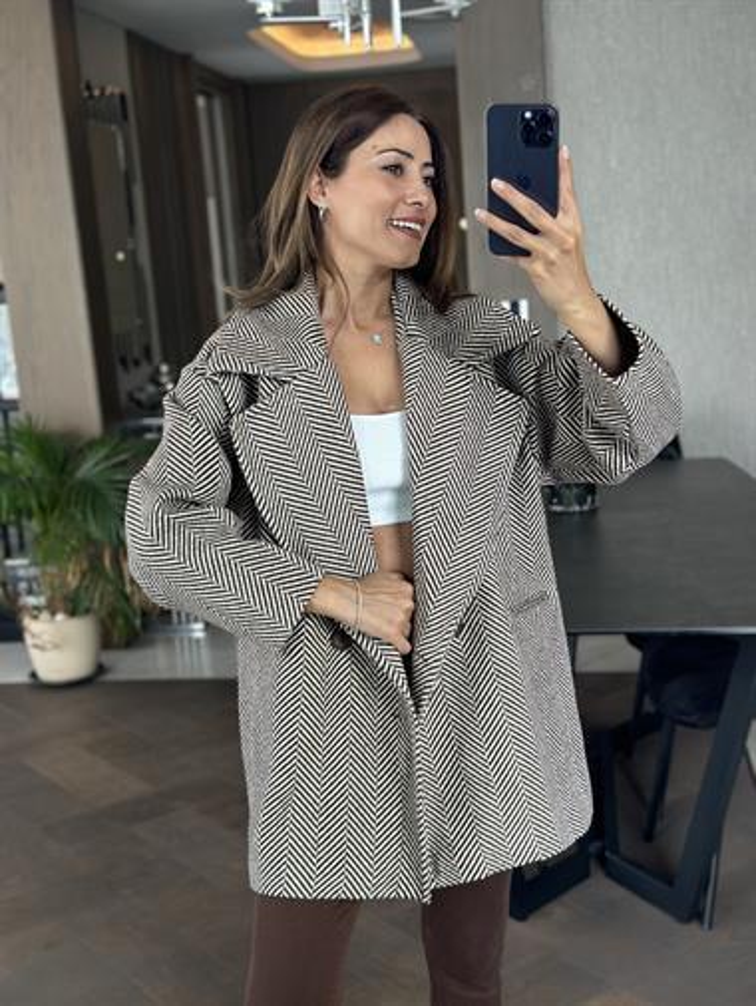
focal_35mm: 48
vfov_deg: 39.6
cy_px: 503
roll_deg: +4.6
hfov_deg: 30.3
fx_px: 1397
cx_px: 378
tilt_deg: -17.9
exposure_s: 1/67
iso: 125
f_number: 1.78
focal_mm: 6.86
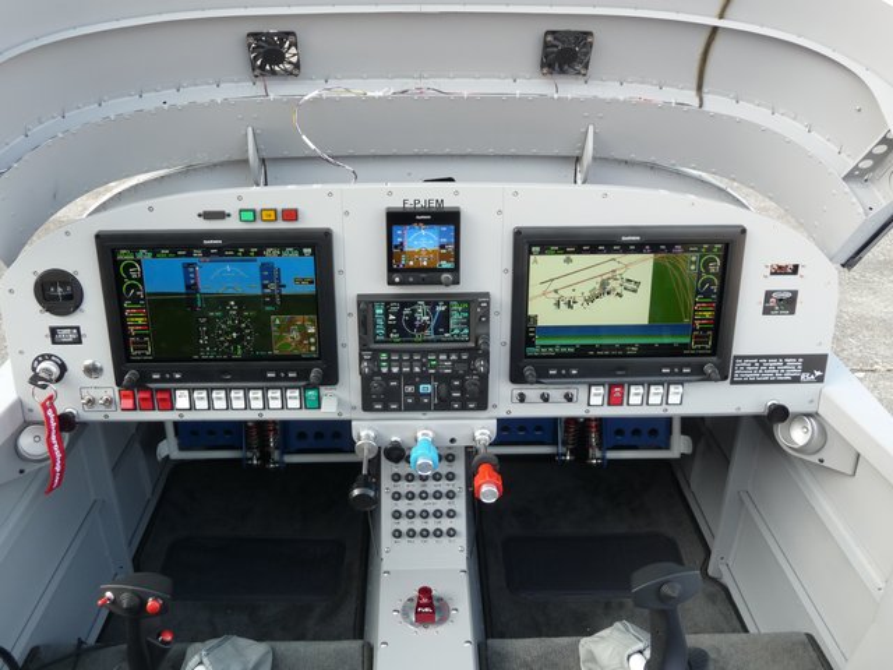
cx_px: 446
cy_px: 335
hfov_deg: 49.0
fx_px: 980
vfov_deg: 37.7
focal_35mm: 38
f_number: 3.8
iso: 100
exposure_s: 1/80
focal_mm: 6.3
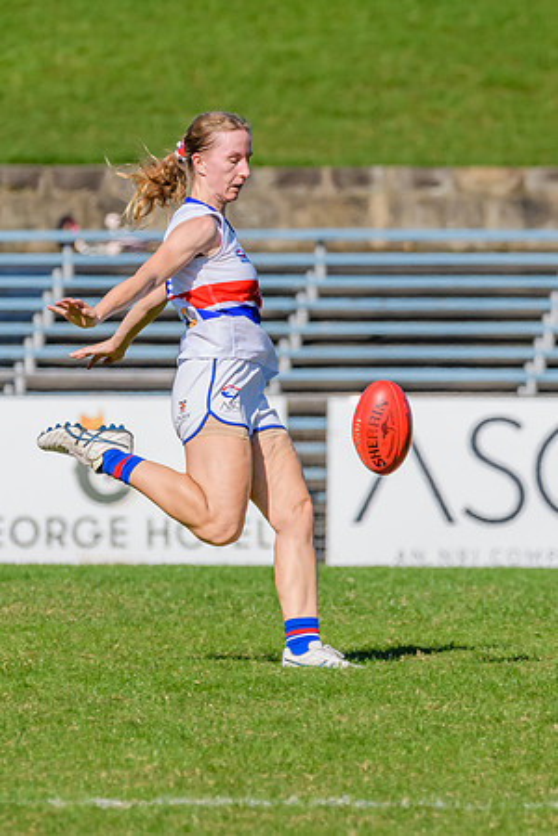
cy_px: 451
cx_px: 265
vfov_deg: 2.4
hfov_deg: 1.6
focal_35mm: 849
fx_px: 19747
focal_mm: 400
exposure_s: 1/1600
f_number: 13
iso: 640
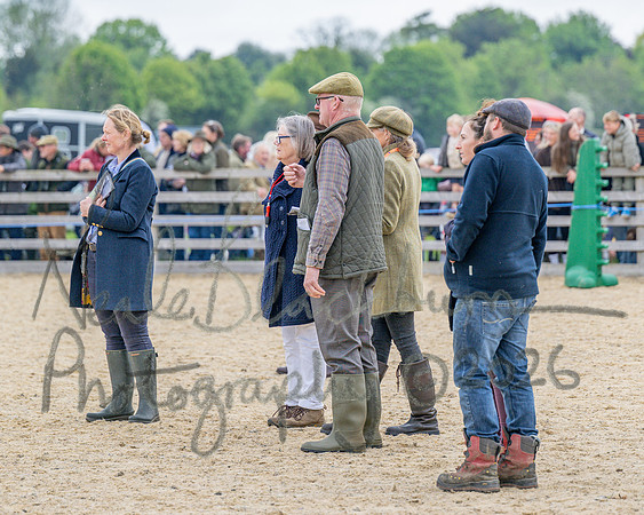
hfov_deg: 10.9
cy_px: 163
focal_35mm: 177
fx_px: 3378
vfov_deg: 8.7
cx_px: 354
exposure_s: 1/2500
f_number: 2.8
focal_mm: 115
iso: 400
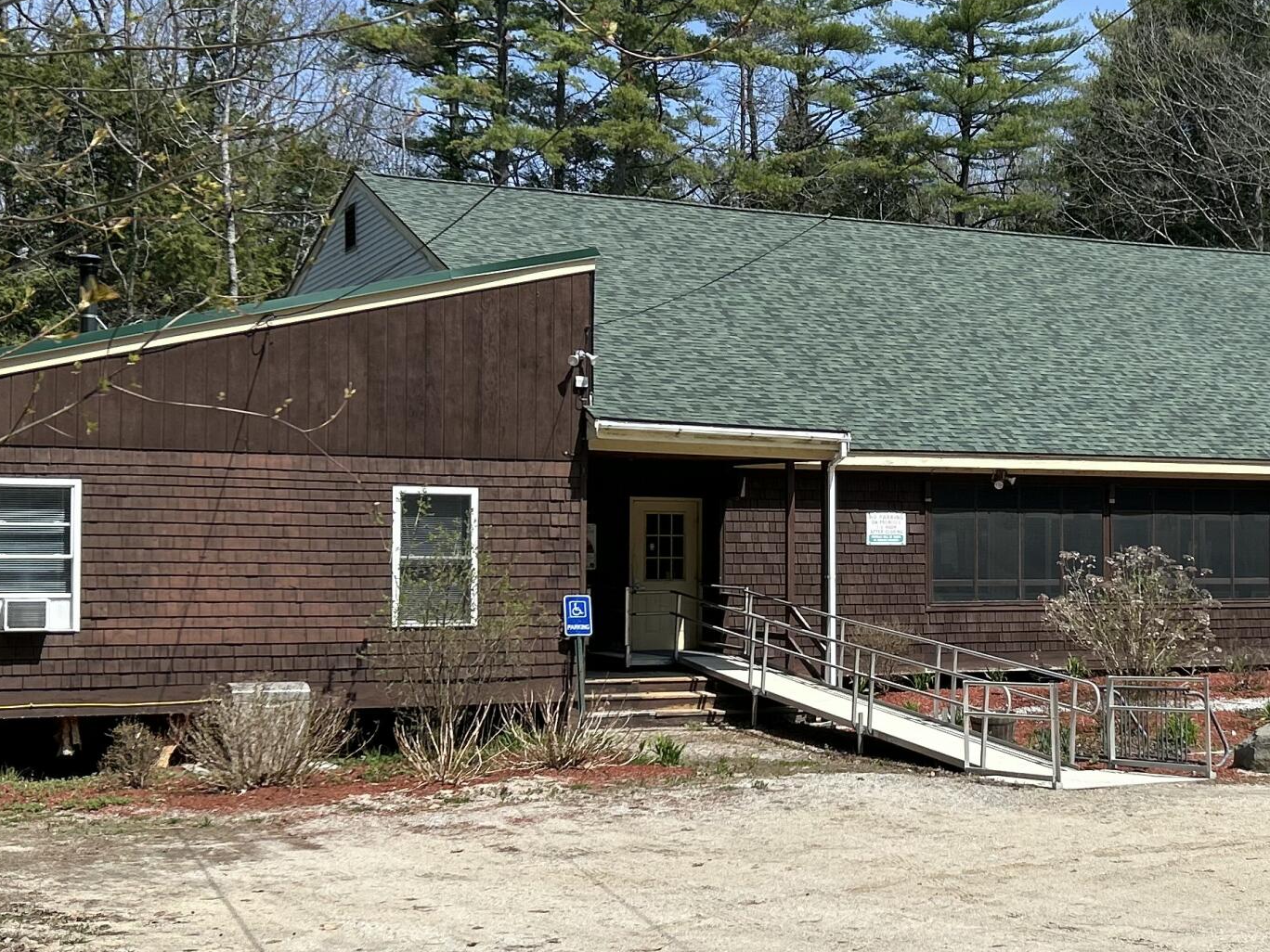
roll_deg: +0.6
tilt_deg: +1.4
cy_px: 511
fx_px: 2091
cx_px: 970
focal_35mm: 57
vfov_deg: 25.7
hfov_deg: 33.0
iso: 50
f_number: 1.5
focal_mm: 5.7
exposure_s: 1/4444
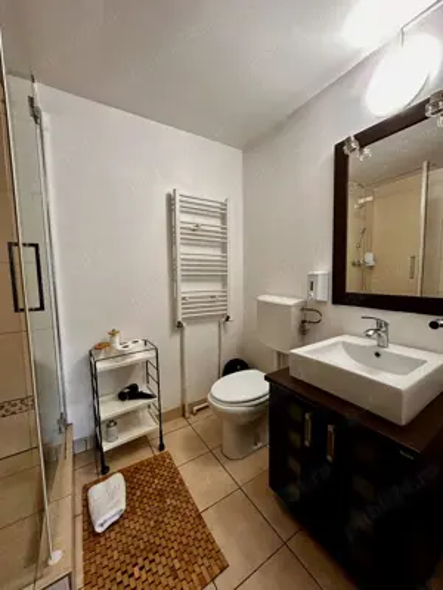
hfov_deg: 85.7
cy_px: 295
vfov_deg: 102.1
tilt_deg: -5.7
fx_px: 239
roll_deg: +0.4
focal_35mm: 14
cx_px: 222
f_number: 2.2
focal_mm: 2.22
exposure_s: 1/50
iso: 200
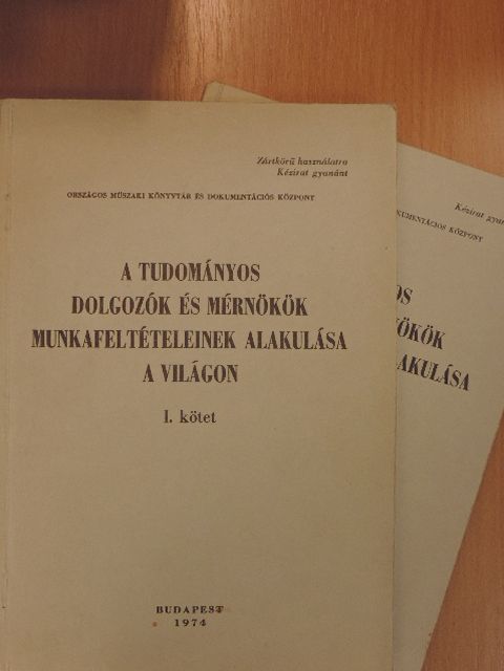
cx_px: 252
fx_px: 835
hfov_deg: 33.6
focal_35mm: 43
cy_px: 336
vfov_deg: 43.9
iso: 320
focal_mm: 7.6
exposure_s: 1/50
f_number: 4.8
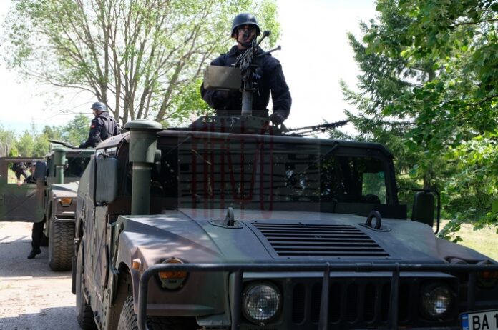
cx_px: 249
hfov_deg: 38.9
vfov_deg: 26.4
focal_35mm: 51
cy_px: 165
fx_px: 705
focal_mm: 34
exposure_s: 1/160
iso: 400
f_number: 8
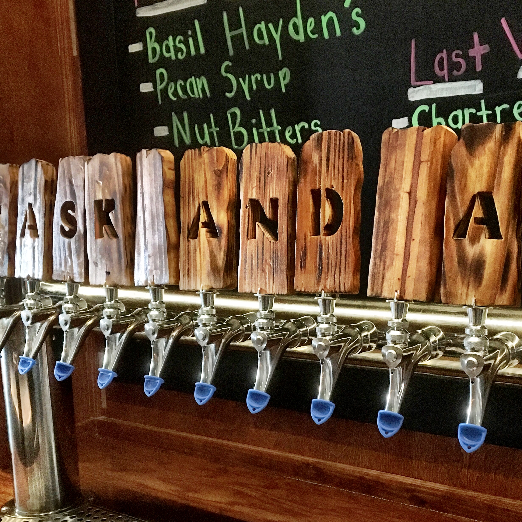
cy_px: 310
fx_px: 717
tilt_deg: -9.8
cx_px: 326
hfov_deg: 39.8
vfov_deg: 39.9
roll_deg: +1.1
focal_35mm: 42
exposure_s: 1/15
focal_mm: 4.15
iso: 320
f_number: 2.2
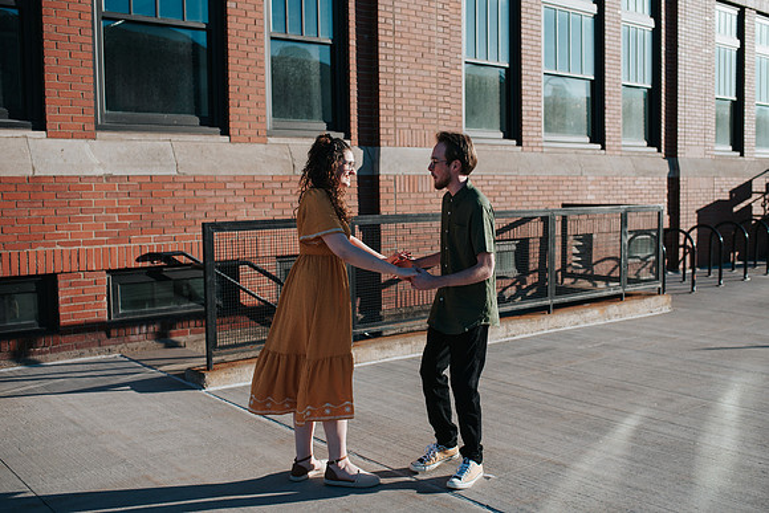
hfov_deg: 50.0
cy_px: 251
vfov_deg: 34.6
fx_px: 824
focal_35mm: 39
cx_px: 411
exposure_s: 1/1250
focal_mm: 35
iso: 100
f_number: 3.2
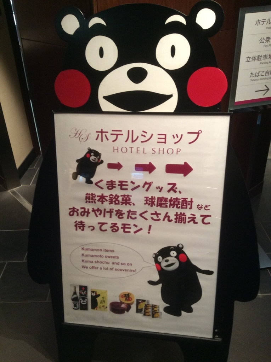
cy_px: 181
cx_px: 136
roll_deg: +0.4
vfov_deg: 56.9
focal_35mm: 32
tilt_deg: -30.6
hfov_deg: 44.1
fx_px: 335
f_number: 2.4
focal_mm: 3.3
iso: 160
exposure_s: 1/24
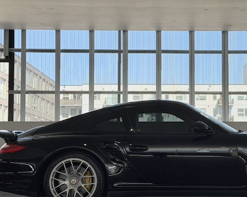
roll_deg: -0.2
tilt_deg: +3.7
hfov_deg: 25.2
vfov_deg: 20.4
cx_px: 174
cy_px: 115
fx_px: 548
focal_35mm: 75
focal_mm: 6.76
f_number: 1.78
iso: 64
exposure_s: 1/1133
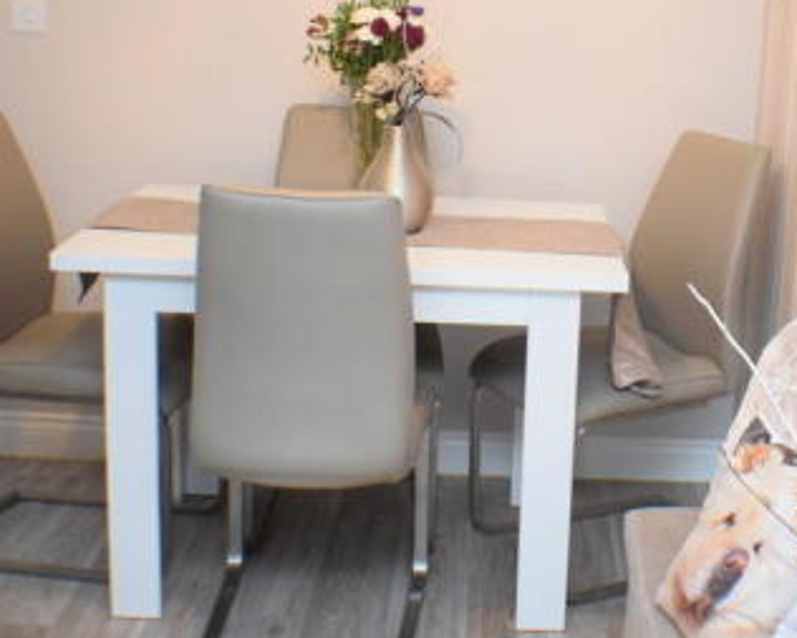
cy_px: 170
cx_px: 604
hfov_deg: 25.7
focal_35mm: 73
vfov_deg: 20.8
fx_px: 1722
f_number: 4
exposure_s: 1/60
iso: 4500
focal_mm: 25
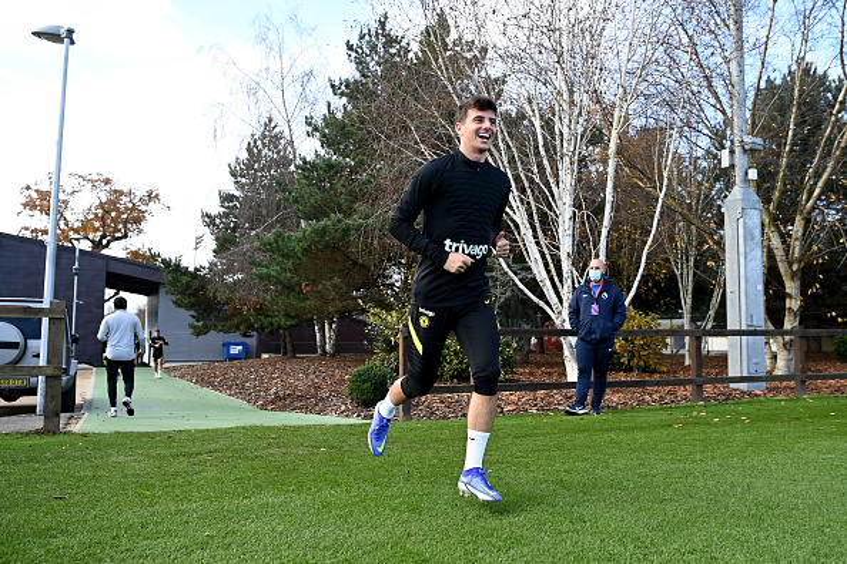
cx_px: 424
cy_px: 282
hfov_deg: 63.7
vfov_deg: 45.0
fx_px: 682
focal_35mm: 29
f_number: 5.6
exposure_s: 1/500
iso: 250
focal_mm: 29
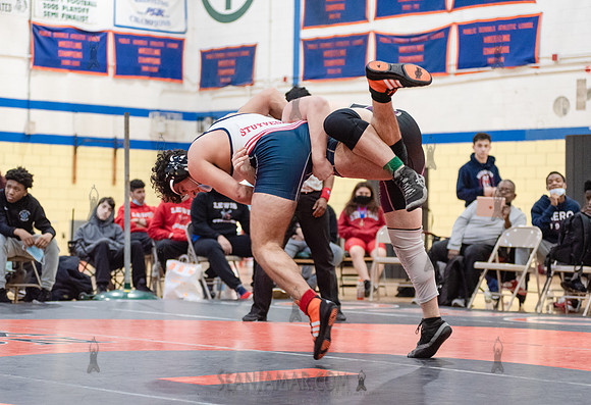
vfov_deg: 15.1
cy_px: 229
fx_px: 1526
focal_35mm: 92
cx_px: 248
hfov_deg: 21.9
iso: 4000
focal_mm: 80
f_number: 3.5
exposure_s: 1/320
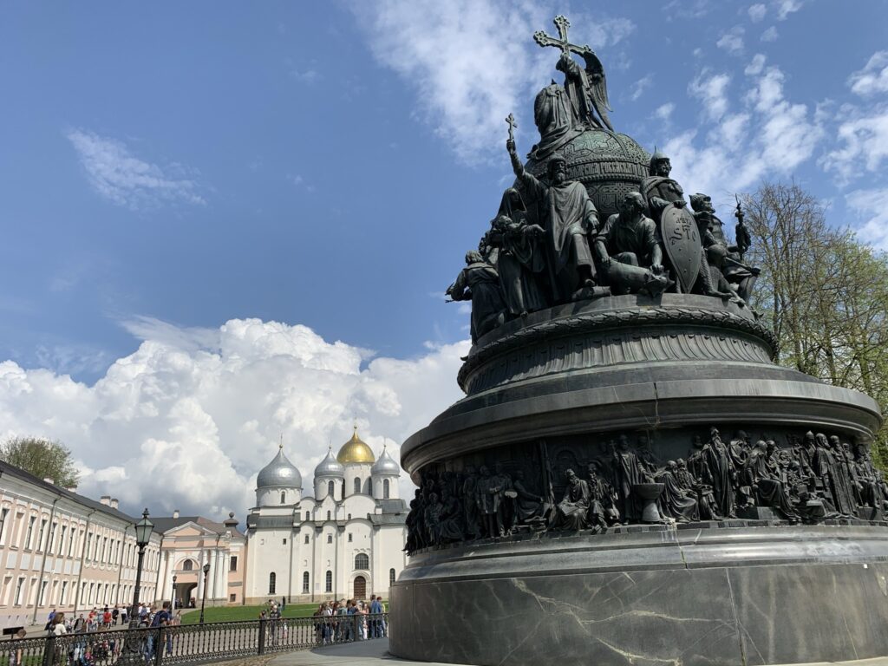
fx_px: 667
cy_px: 333
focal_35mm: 26
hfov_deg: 67.3
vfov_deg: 53.1
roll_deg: +2.4
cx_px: 444
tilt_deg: +19.4
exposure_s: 1/4098
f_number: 1.8
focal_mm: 4.25
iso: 25
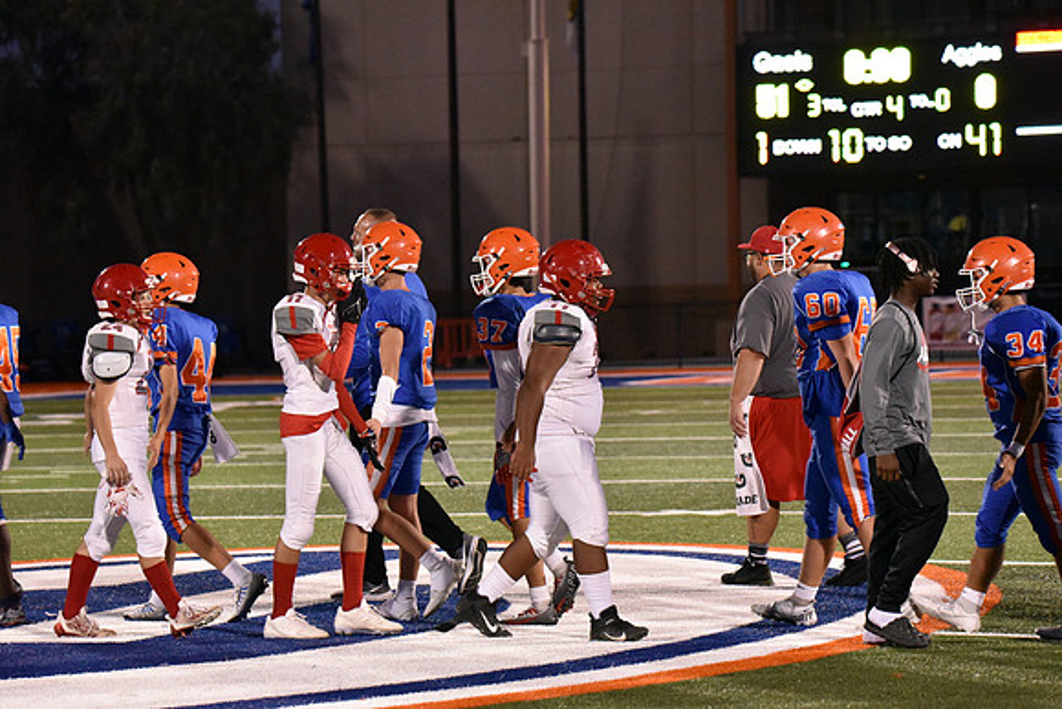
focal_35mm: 150
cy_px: 354
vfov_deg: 9.2
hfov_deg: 13.7
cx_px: 531
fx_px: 4426
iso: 12800
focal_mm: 150
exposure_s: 1/1000
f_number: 5.6
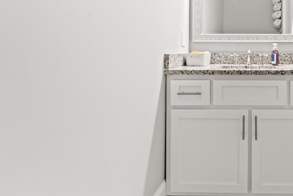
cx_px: 248
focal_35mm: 26
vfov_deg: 47.7
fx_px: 212
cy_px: 48
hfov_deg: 61.6
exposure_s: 1/2
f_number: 7.1
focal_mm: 14
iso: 320
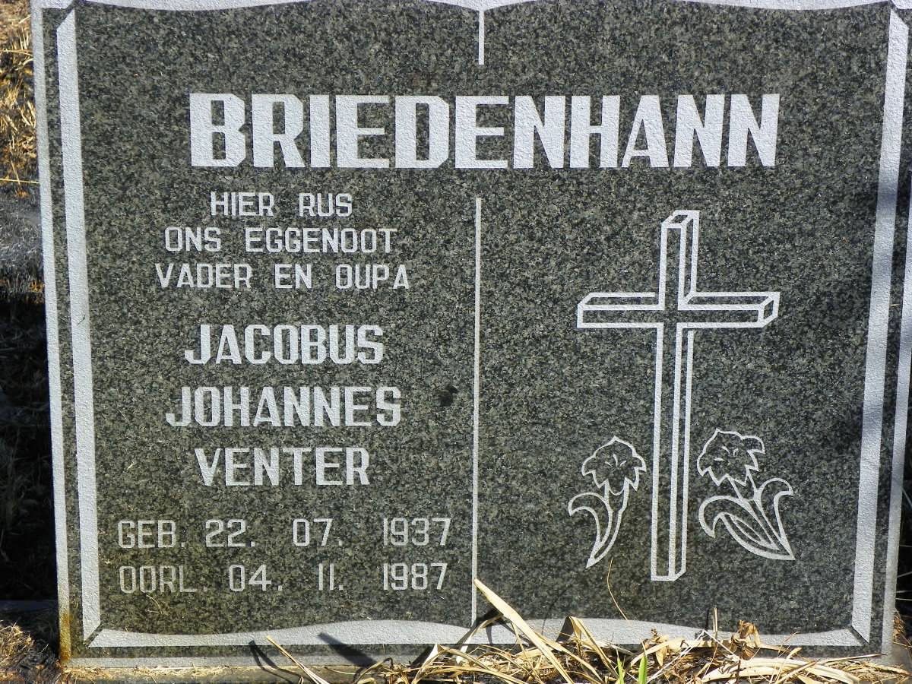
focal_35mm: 120
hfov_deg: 16.4
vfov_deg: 12.3
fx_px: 3162
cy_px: 342
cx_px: 456
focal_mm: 21.3
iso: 64
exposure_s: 1/320
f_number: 4
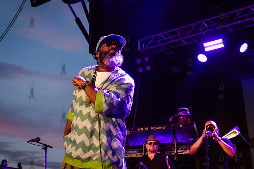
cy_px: 77
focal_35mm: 61
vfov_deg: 22.3
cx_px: 95
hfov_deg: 32.7
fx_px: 430
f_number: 4
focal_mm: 45
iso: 5000
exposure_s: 1/400
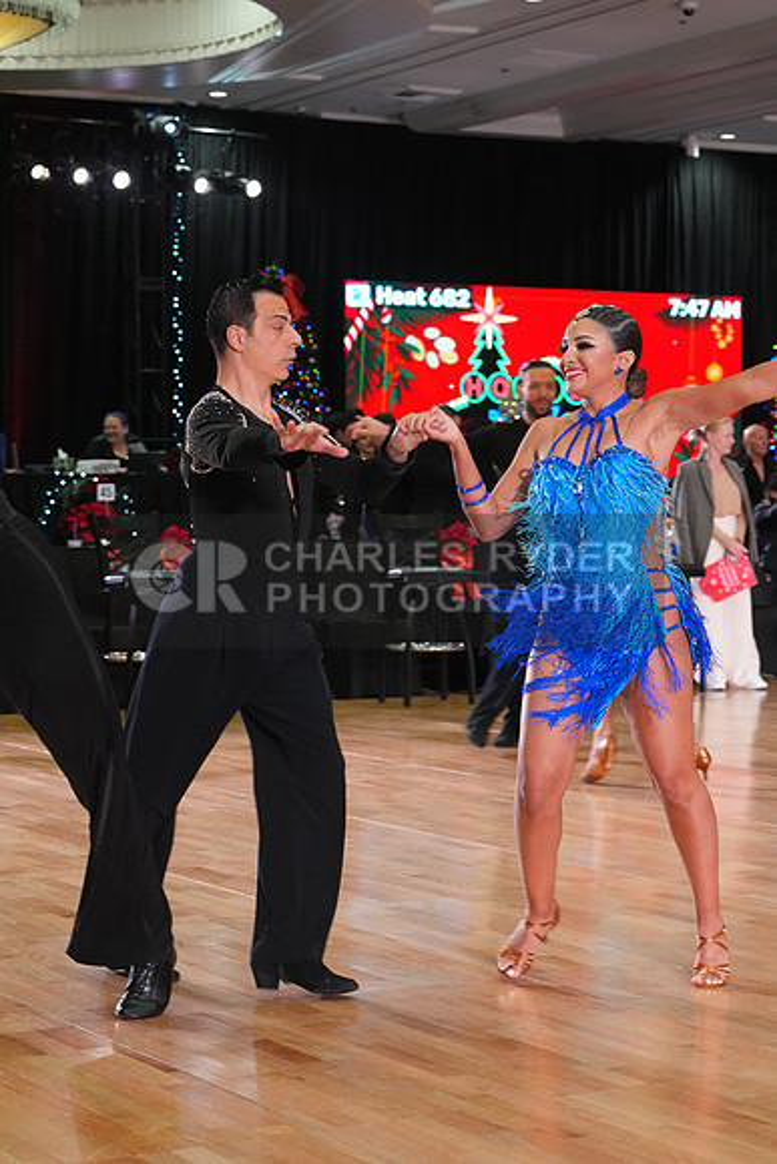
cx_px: 388
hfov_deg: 17.5
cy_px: 582
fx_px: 2524
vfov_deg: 26.0
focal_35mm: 78
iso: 4000
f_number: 6.3
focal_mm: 78
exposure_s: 1/200
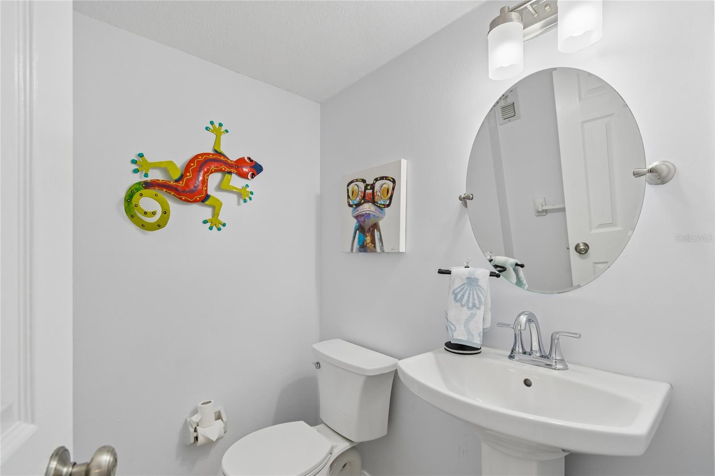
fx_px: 298
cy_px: 238
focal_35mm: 15
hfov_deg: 100.4
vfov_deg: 77.3
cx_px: 358
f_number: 4.5
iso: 100
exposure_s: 1/20
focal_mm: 10
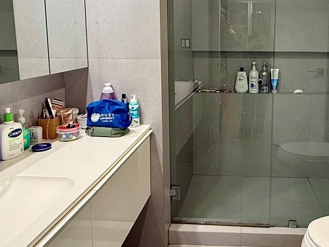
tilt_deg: -7.4
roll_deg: -0.3
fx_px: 323
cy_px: 77
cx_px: 234
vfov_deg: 41.1
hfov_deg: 52.3
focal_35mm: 34
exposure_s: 1/60
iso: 200
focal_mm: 2.22
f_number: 2.2
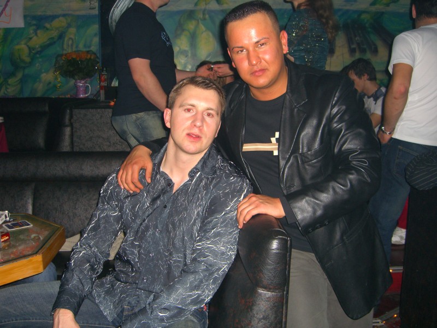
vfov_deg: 37.7
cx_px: 218
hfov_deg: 49.0
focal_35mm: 38
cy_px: 164
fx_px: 480
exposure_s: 1/60
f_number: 2.8
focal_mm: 7.9
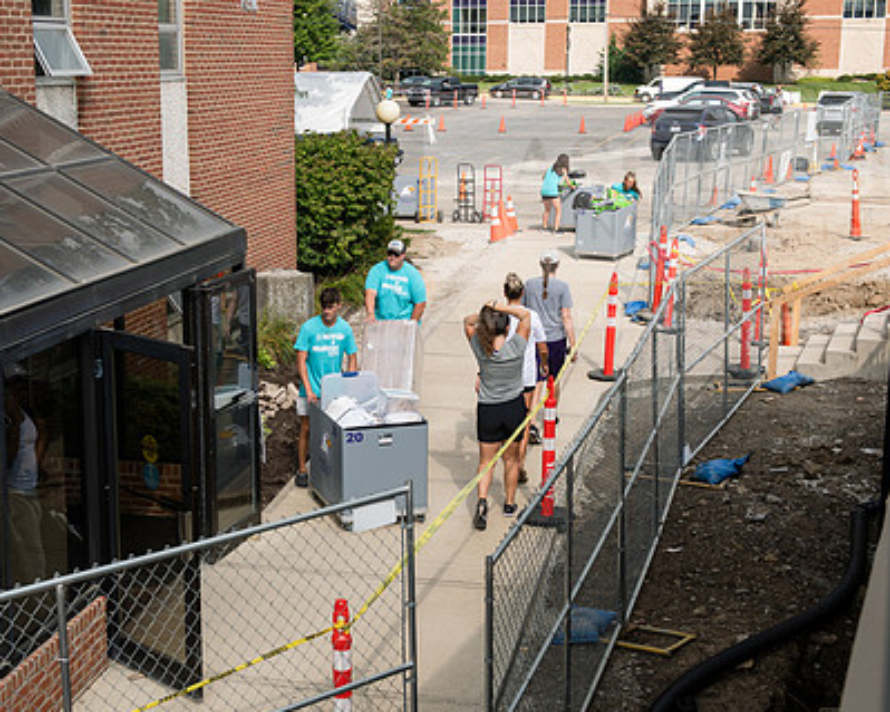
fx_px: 1580
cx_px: 357
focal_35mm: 60
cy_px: 365
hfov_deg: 31.4
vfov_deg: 25.4
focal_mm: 44
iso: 40
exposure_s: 1/400
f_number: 4
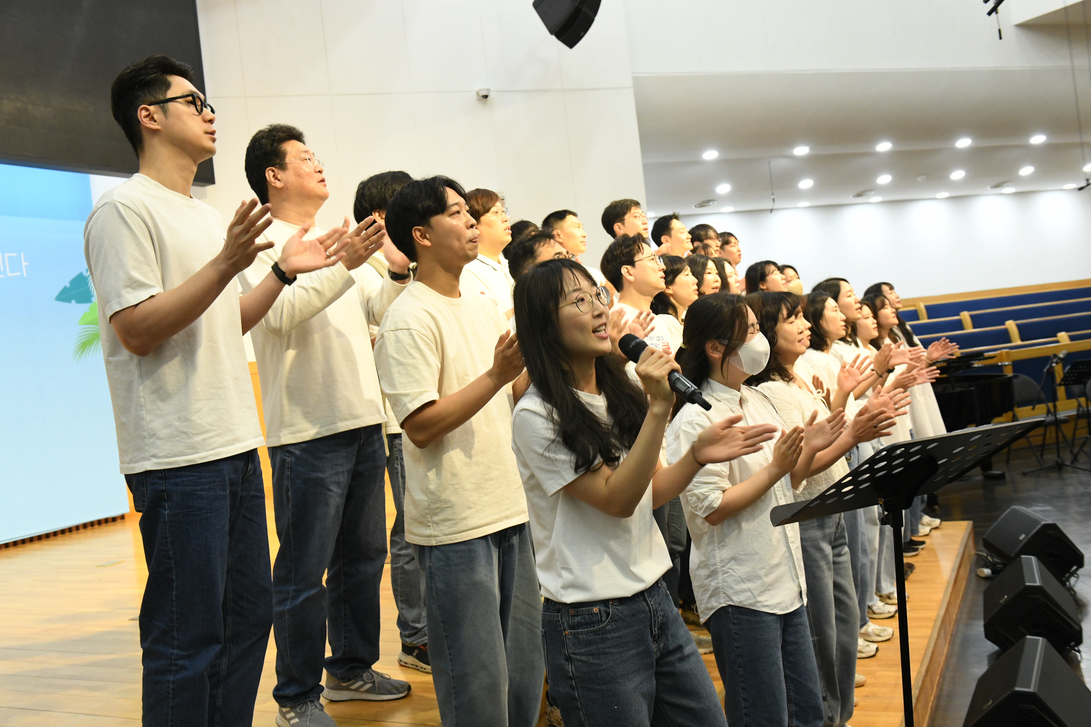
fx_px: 1030
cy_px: 364
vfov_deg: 38.9
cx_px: 546
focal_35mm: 34
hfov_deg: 55.8
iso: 4000
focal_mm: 34
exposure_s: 1/125
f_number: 6.3
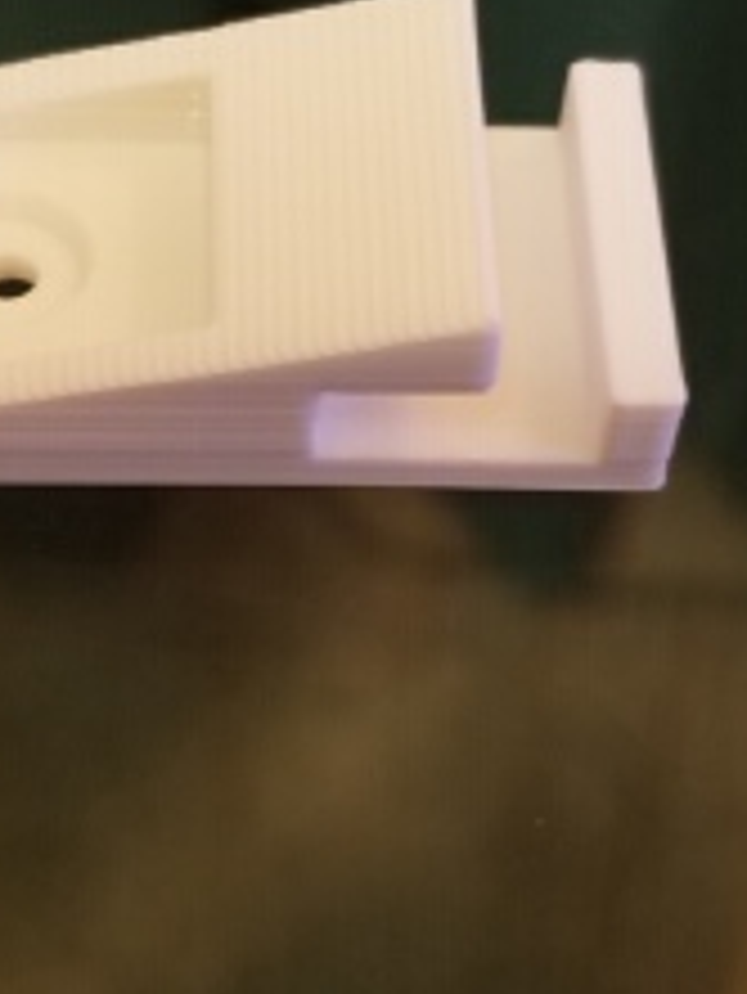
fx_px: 1351
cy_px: 382
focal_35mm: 47
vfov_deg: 40.2
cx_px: 274
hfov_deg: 30.8
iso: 250
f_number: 1.7
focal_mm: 4.3
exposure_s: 1/13
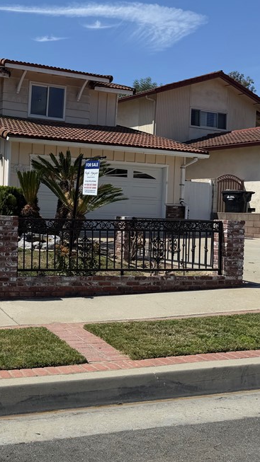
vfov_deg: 49.4
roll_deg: -1.4
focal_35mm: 41
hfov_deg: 26.4
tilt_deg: -1.6
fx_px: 503
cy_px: 222
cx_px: -37
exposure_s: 1/8130
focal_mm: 6.76
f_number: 1.78
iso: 80
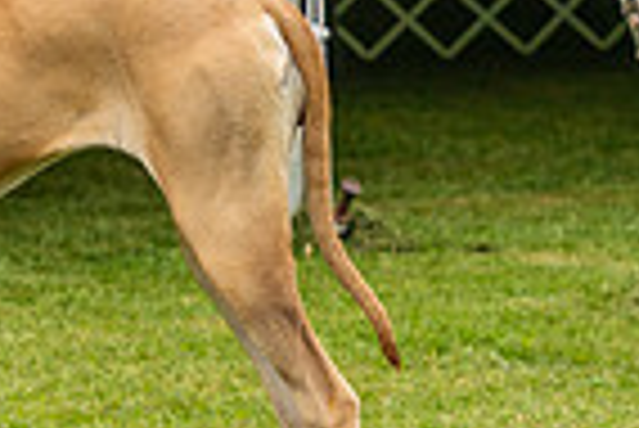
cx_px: -171
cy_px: -106
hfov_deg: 5.8
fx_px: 6254
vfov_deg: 3.9
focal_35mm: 352
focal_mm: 86
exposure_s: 1/800
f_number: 4
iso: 400
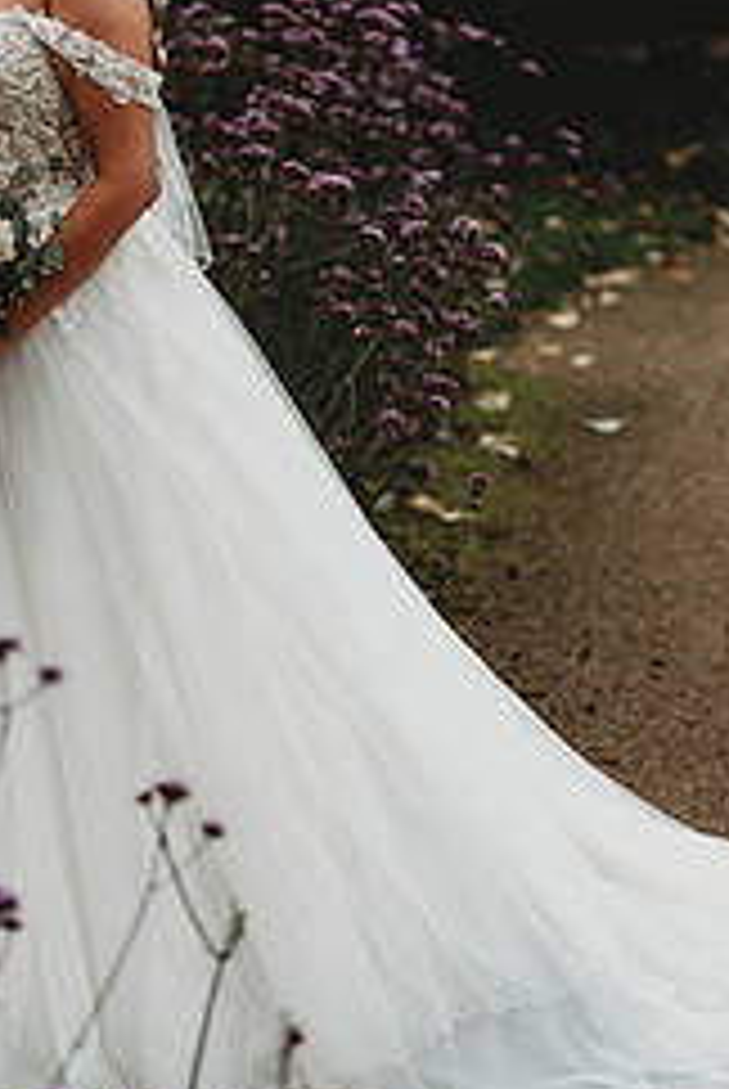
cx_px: 162
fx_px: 3937
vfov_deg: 15.6
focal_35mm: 130
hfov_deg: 10.6
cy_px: 225
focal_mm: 70
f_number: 2.8
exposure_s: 1/500
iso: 100
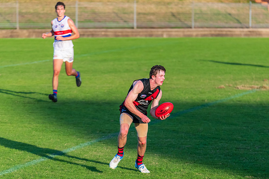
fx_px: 3288
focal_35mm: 440
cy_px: 116
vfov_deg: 3.1
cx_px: 177
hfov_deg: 4.7
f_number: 5.6
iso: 1000
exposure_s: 1/1600
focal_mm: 320
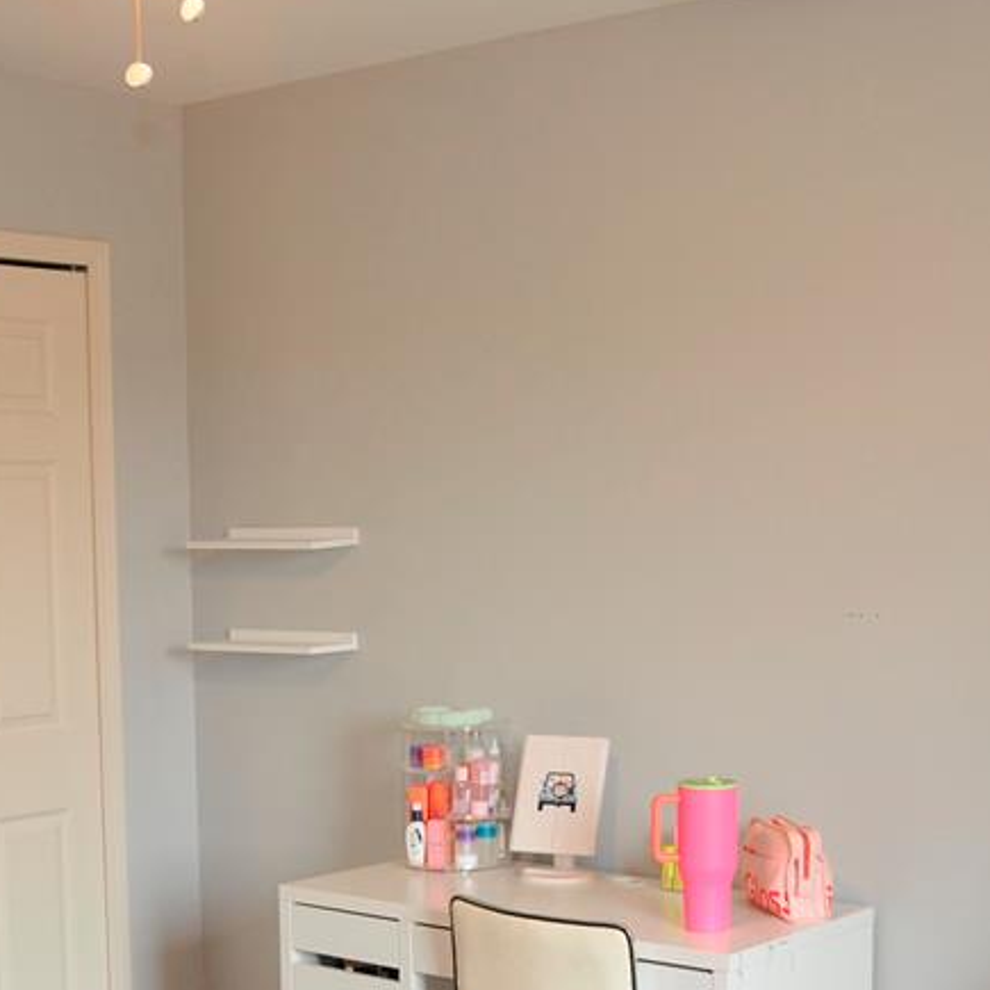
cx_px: 514
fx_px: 1941
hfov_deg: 28.6
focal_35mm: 60
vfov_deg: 28.3
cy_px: 708
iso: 400
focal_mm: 20
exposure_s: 1/80
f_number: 4
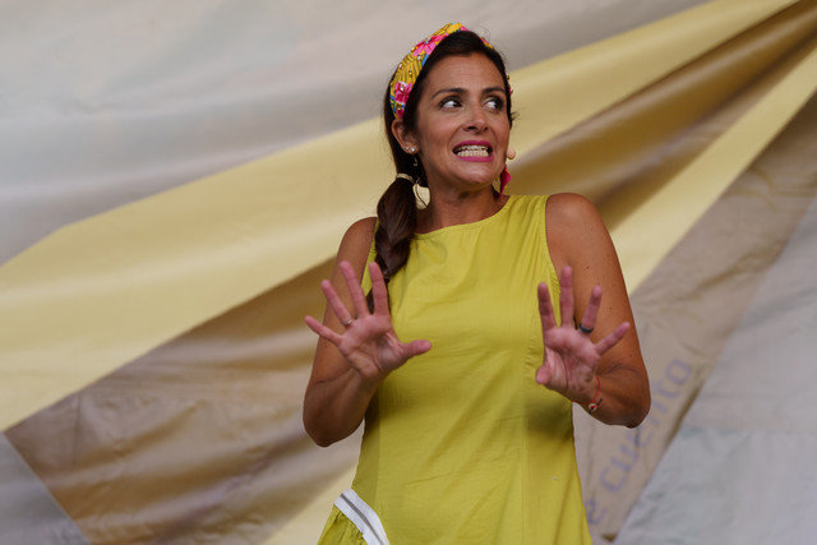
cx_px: 408
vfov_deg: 18.3
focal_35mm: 75
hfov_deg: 27.1
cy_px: 272
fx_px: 1696
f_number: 2.8
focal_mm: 65.8
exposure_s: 1/125
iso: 100
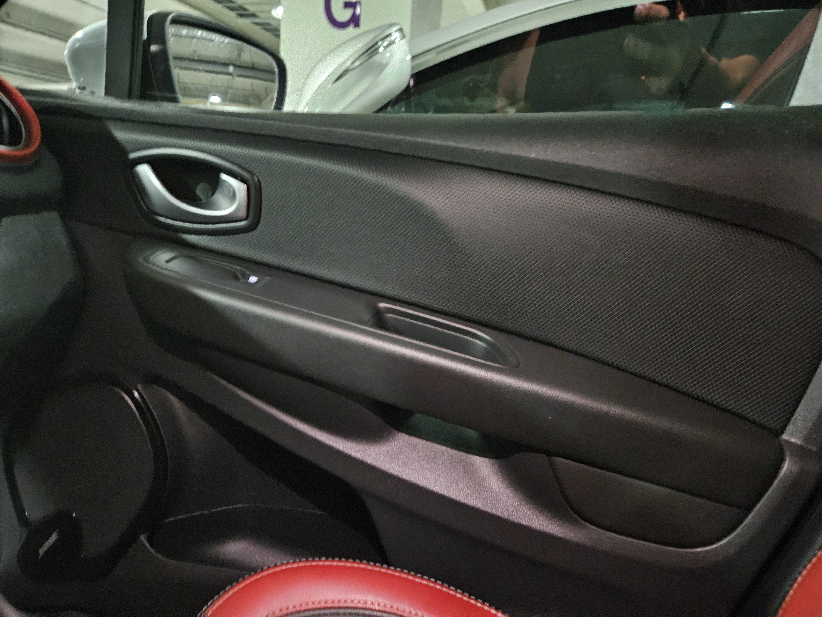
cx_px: 411
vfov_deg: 58.9
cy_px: 308
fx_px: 546
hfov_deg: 73.9
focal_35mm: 23
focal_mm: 5.4
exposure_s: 1/15
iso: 3200
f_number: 1.8
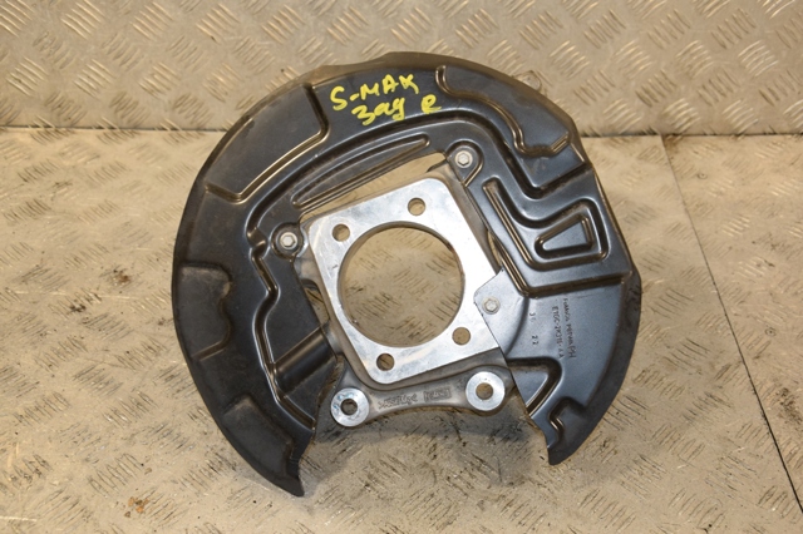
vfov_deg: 25.7
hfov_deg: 37.9
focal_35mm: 52
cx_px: 402
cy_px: 267
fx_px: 1170
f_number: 5.6
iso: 800
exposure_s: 1/200
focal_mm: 35
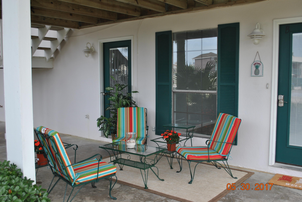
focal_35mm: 36
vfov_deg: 37.0
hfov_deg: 53.1
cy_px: 101
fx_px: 302
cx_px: 151
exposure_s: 1/125
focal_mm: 24
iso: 110
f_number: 5.6
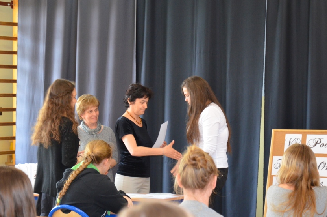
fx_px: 1256
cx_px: 194
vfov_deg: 9.8
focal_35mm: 139
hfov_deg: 14.8
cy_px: 104
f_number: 5.3
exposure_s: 1/60
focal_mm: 75
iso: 1800
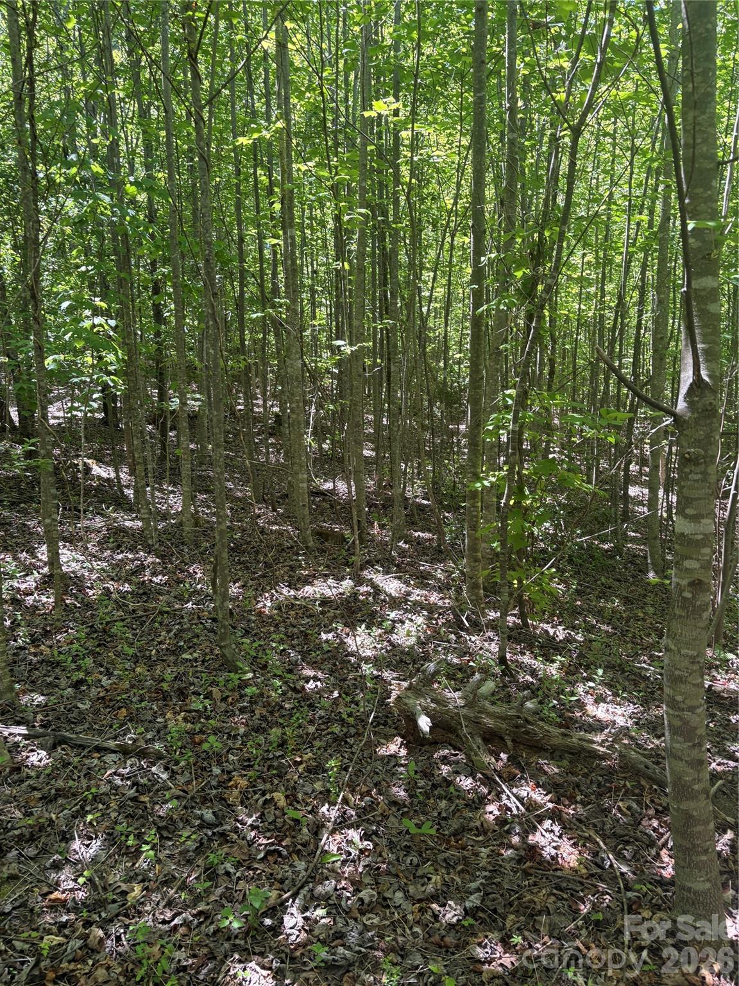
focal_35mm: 26
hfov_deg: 53.1
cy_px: 493
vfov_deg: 67.3
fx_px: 740
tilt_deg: -6.7
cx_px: 370
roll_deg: +1.5
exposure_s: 1/122
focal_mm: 5.96
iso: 50
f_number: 1.6
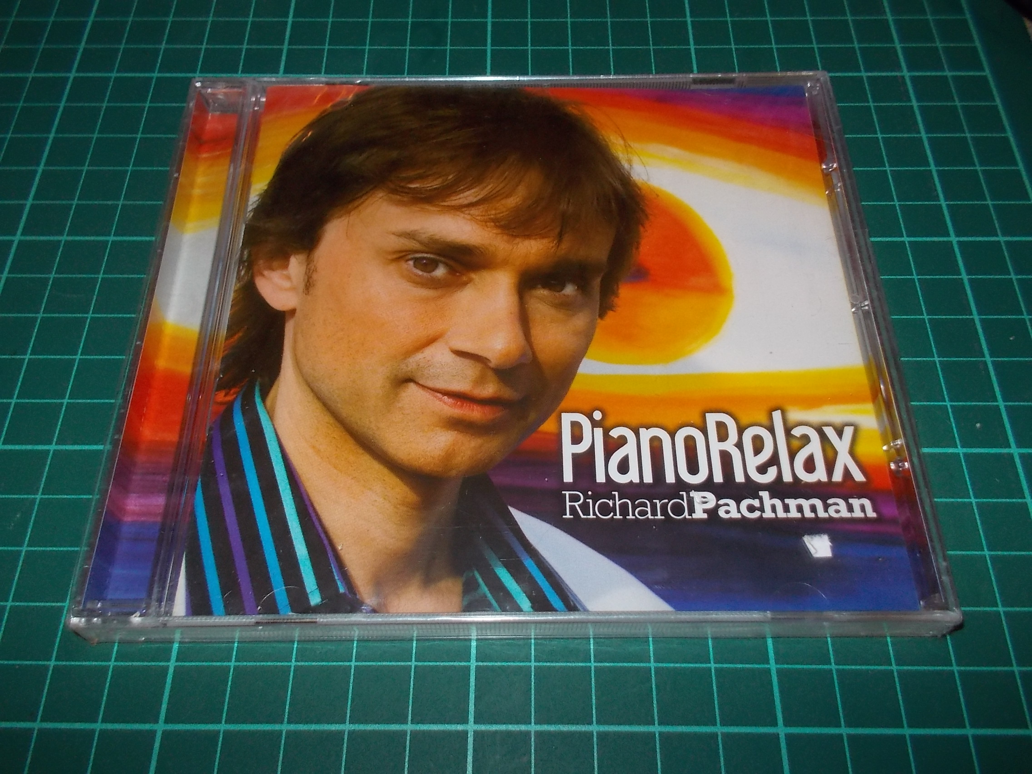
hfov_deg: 61.7
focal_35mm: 29
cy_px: 387
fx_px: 865
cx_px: 516
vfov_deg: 48.2
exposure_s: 1/30
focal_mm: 4.1
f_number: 3.3
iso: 200
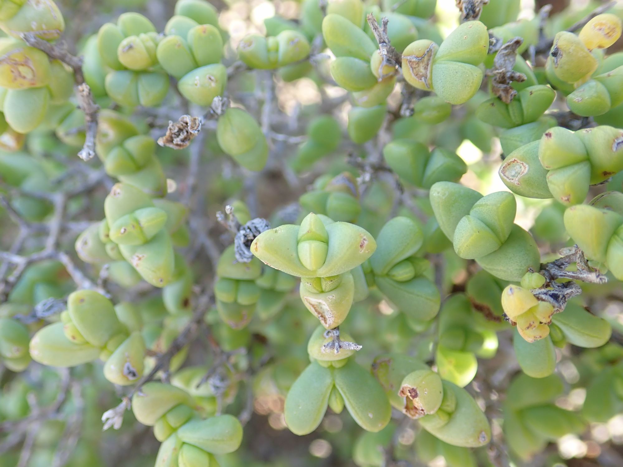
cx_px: 312
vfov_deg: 37.7
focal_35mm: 38
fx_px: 684
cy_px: 234
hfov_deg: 49.0
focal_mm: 6.86
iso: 160
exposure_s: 1/160
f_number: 2.7
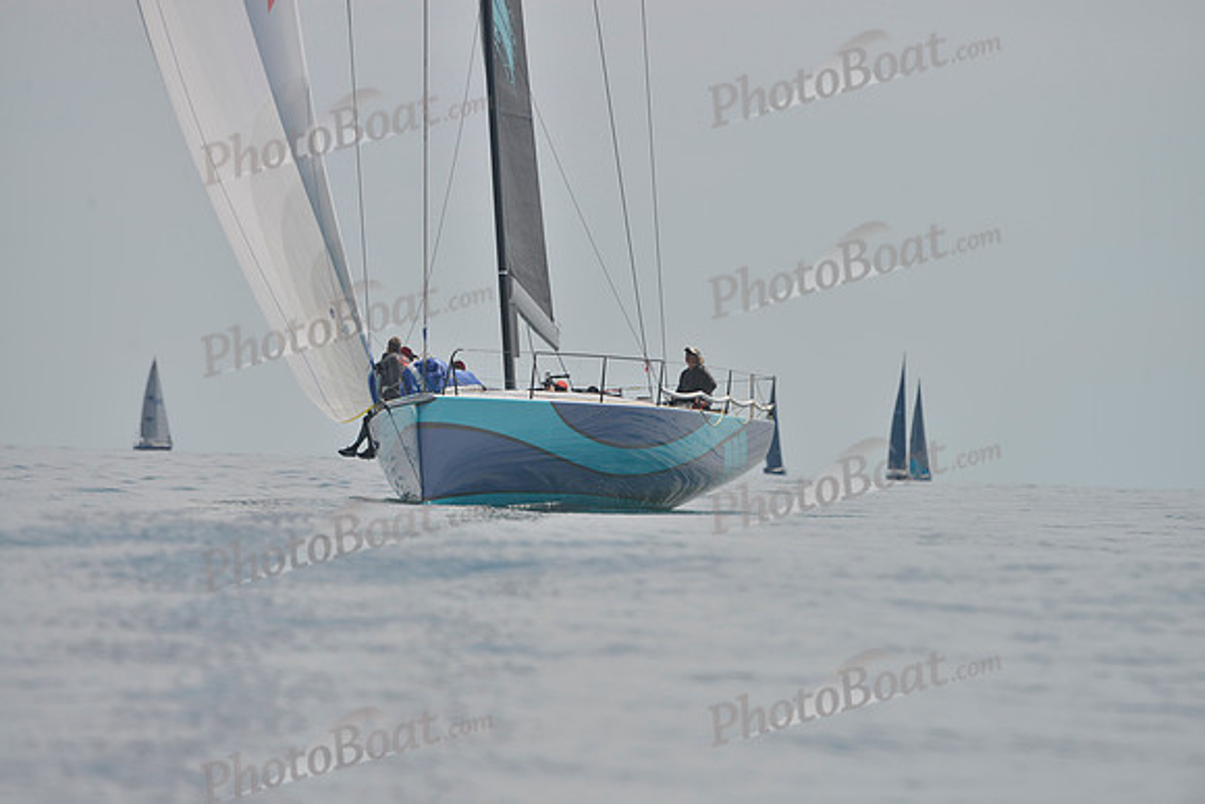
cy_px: 402
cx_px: 602
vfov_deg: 3.4
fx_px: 13391
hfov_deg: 5.2
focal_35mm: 400
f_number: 8
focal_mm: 400
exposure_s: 1/1600
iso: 280
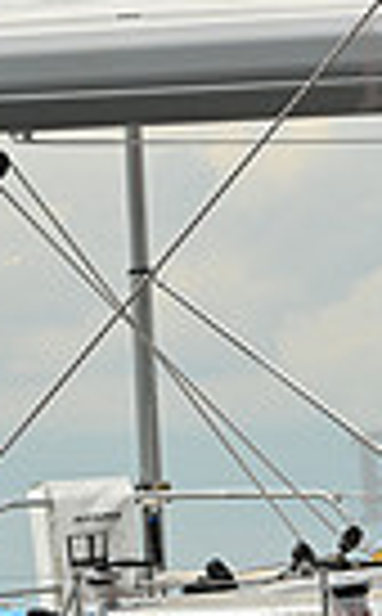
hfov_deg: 2.9
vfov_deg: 4.6
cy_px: 704
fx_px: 7602
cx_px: 121
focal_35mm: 454
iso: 320
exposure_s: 1/1250
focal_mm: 105
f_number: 9
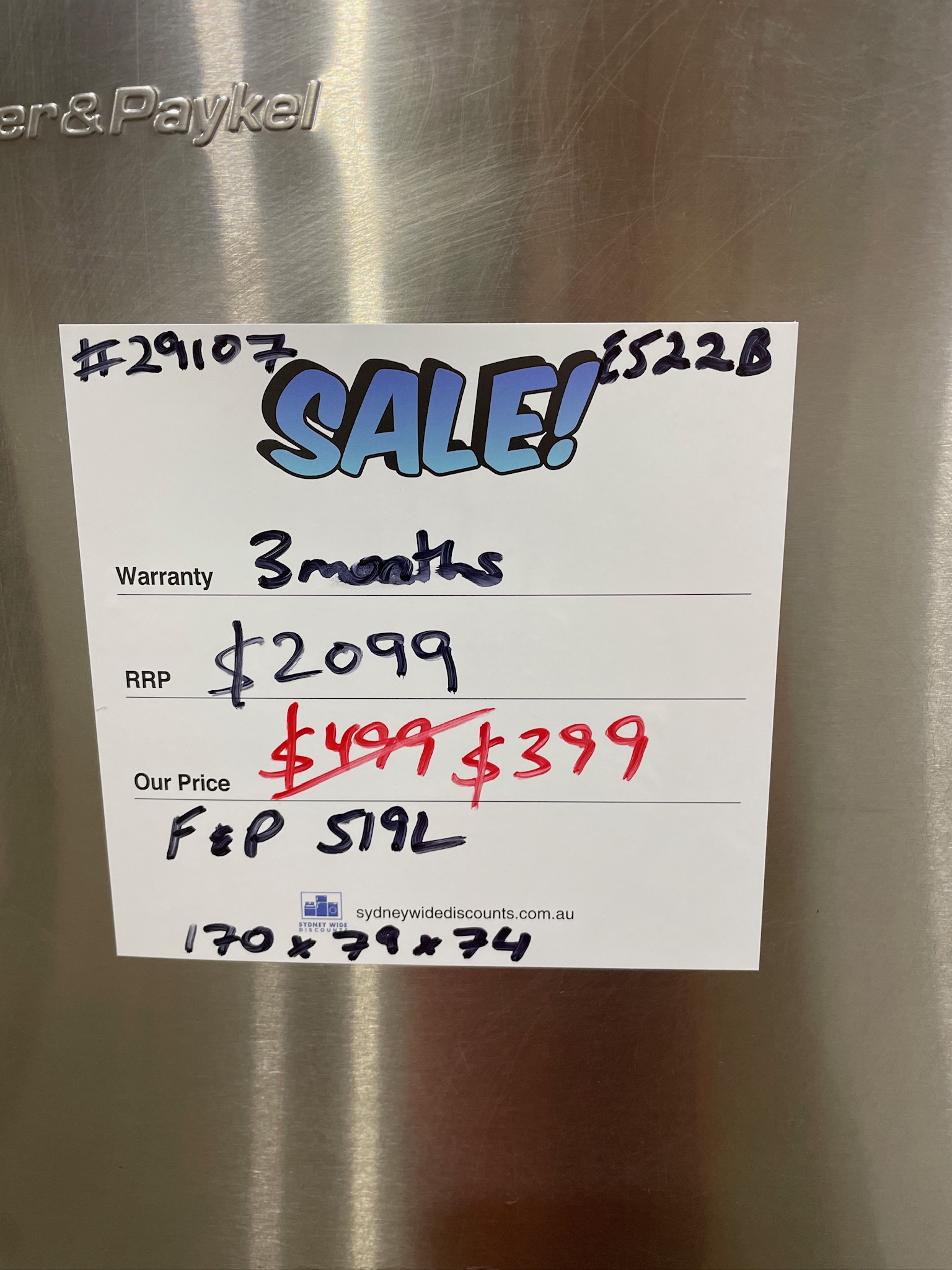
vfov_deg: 67.3
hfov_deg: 53.1
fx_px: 953
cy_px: 635
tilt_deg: -13.1
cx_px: 476
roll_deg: -0.1
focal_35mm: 26
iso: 125
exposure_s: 1/100
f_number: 1.6
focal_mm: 4.2
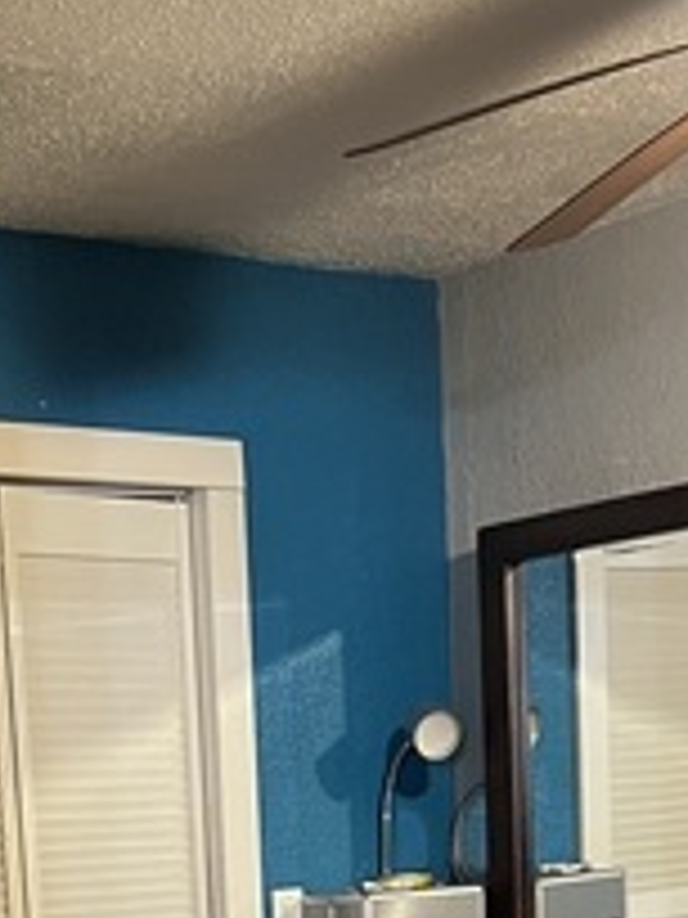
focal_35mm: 85
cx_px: 198
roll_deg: +3.7
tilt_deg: -10.6
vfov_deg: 20.4
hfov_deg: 17.3
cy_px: 1298
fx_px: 2253
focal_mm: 5.7
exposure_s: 1/40
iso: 640
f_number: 1.5
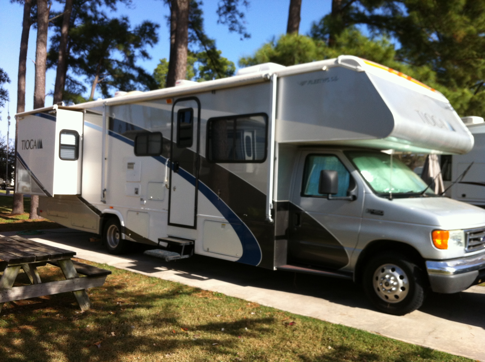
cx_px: 242
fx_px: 490
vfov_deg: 40.6
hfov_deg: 52.7
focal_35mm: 35
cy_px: 181
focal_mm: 3.85
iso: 80
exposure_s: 1/718
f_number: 2.8
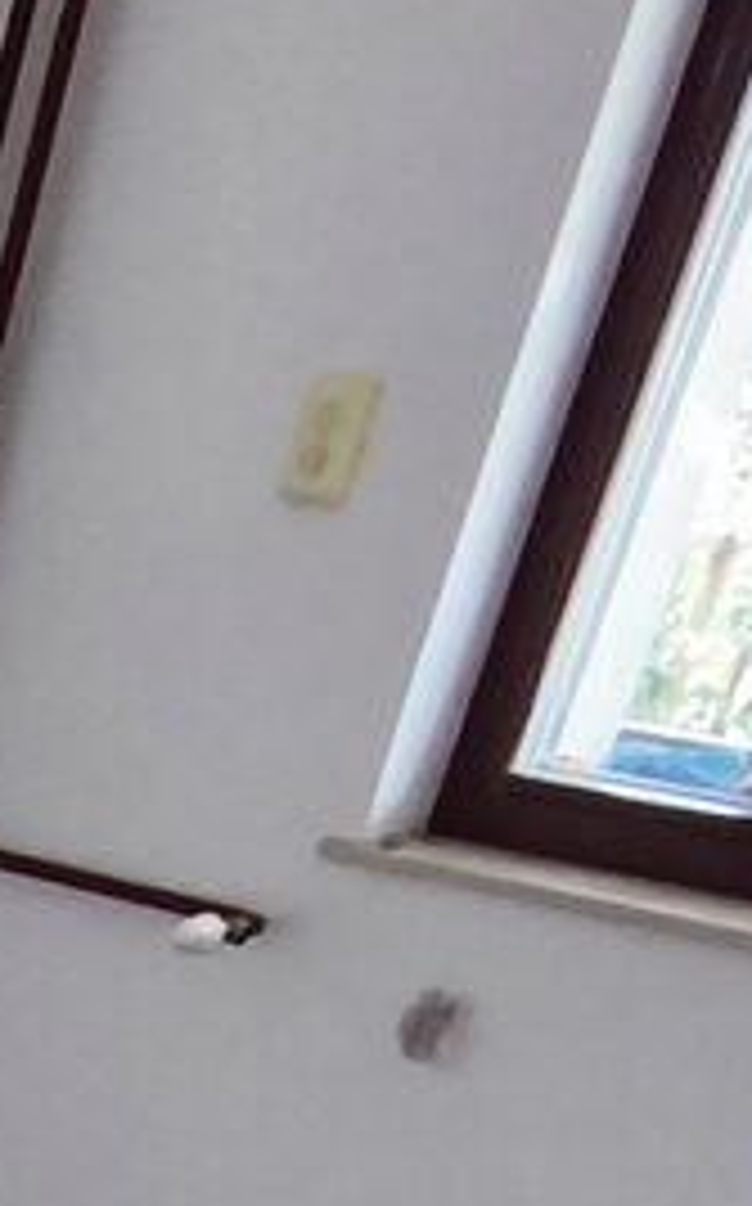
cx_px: -1256
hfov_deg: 10.8
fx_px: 3122
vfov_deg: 16.5
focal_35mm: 95
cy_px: 2426
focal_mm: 1.91
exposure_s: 1/50
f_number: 2.2
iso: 80
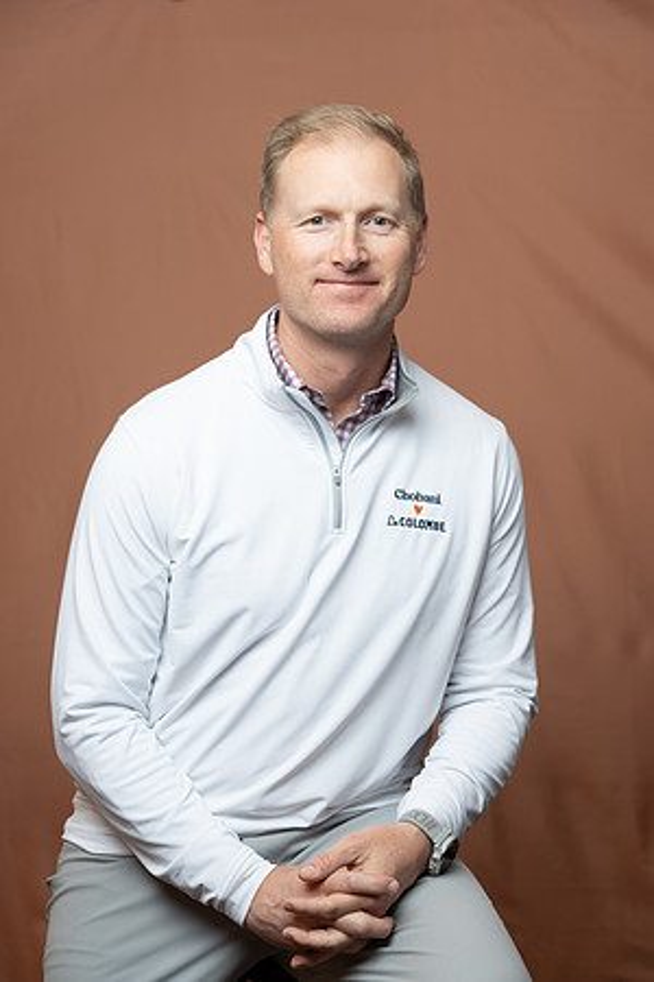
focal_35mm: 65
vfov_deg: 31.0
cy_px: 491
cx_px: 327
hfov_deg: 20.9
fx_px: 1771
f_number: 4
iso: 320
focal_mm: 65
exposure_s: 1/160
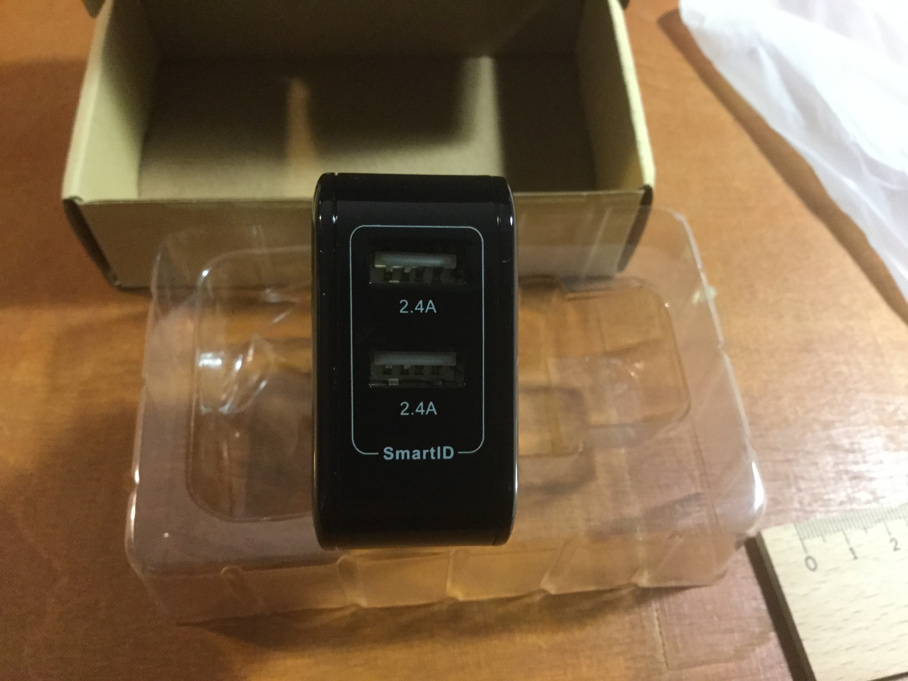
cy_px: 340
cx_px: 454
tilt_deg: -60.2
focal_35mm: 31
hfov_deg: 58.4
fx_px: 813
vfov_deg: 45.4
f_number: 2.4
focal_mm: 3.3
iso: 250
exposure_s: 1/17
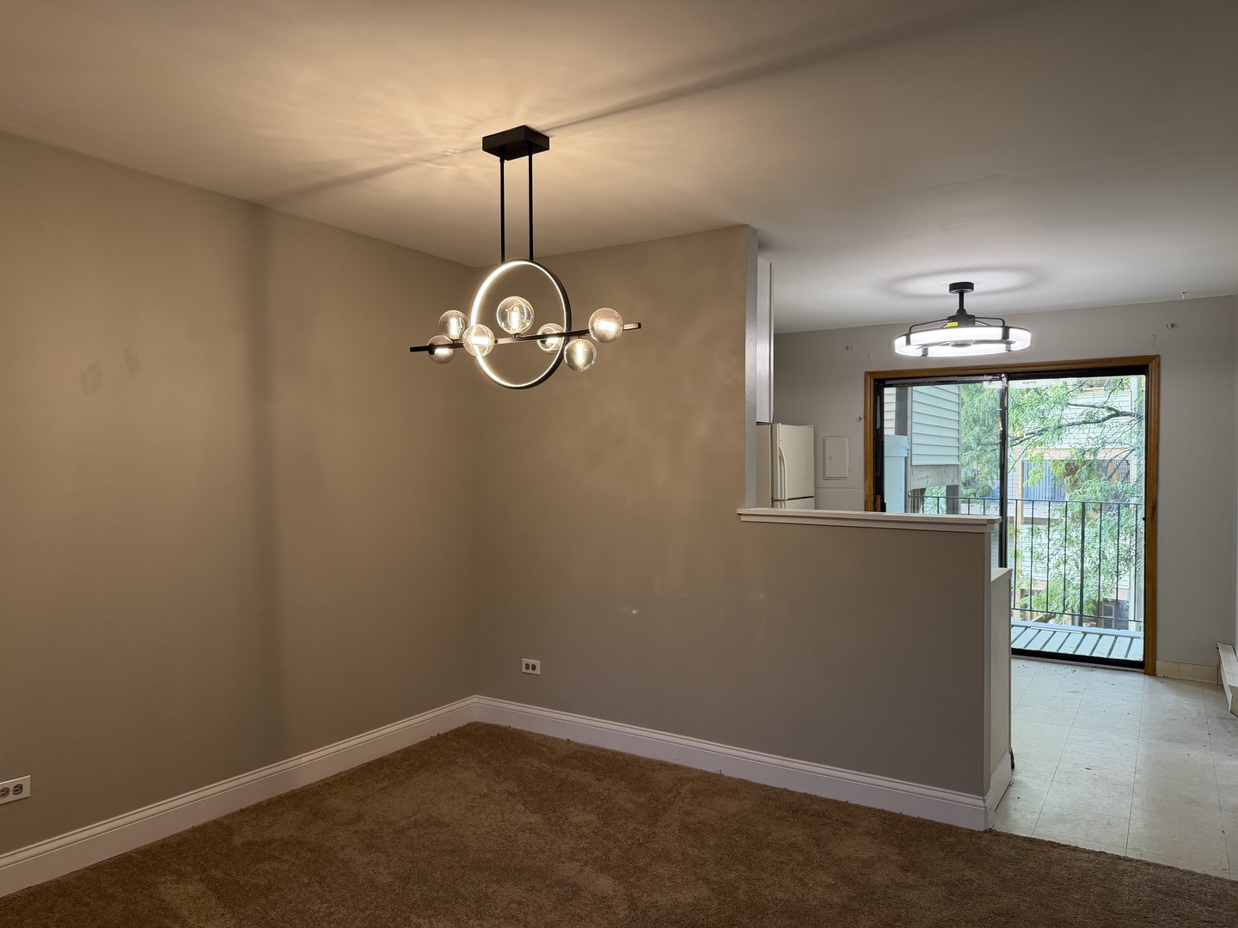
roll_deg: +0.2
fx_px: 858
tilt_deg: -0.2
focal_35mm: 24
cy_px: 464
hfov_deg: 71.6
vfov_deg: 56.8
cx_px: 619
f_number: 1.78
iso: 250
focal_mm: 6.76
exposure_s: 1/120
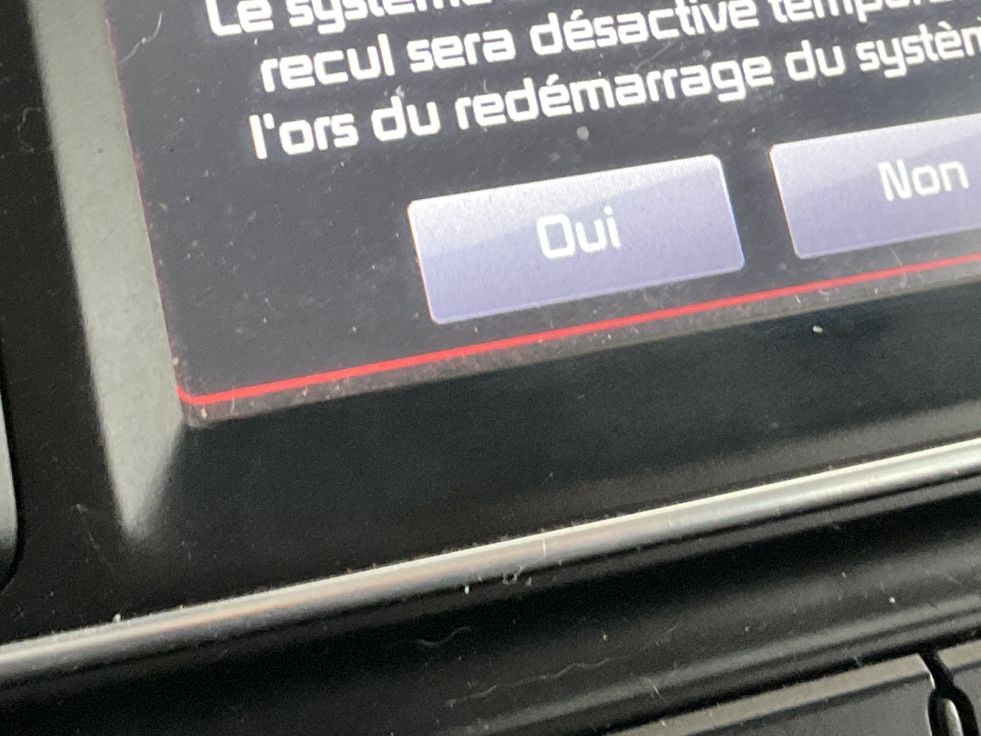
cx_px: 394
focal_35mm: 85
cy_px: 15
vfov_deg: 17.0
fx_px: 2409
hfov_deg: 23.0
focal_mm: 3
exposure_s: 1/40
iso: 200
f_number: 1.8
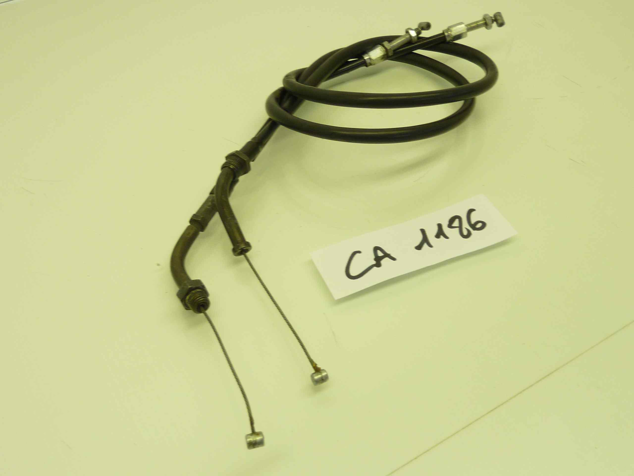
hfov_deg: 49.0
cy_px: 238
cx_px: 317
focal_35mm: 38
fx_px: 696
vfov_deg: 37.7
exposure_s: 1/40
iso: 80
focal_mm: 4.4
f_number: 3.3
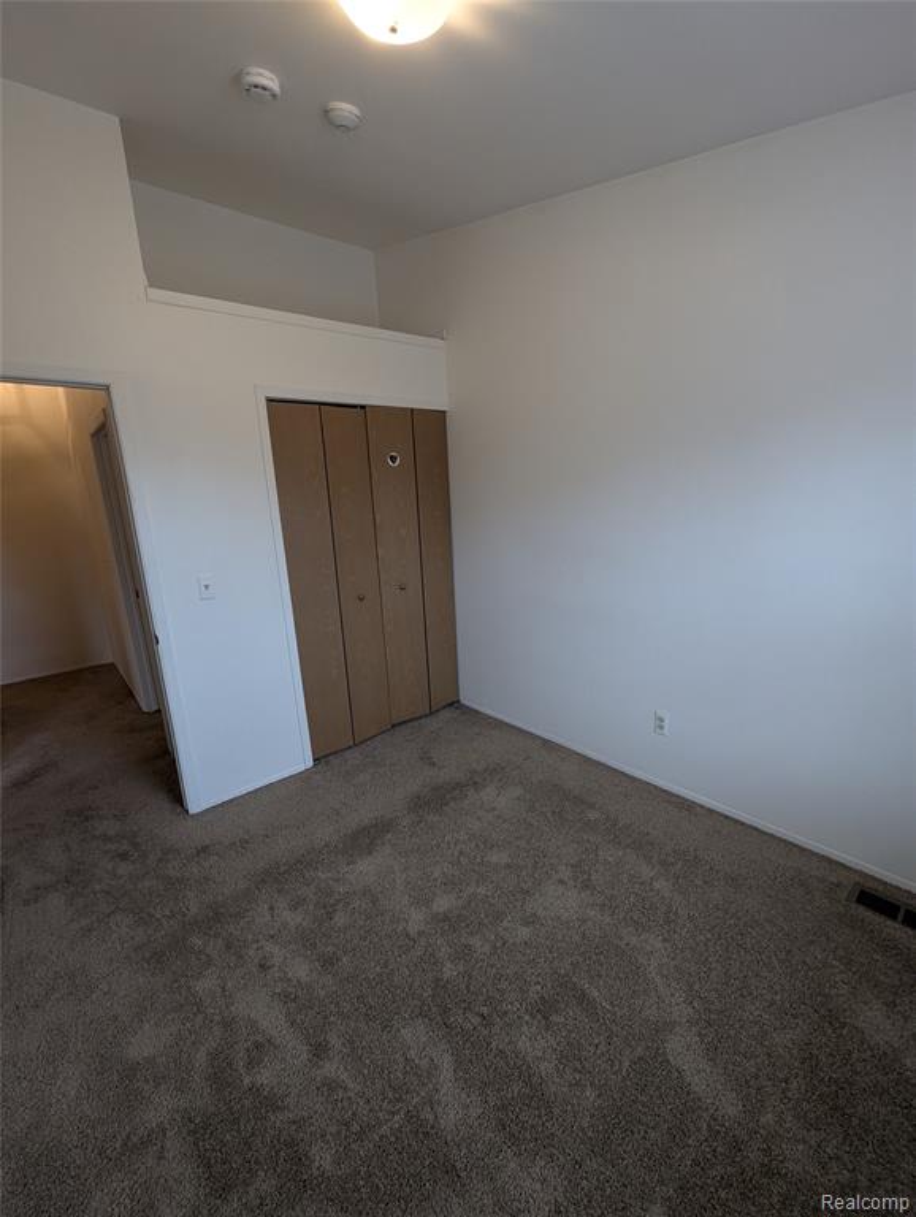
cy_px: 608
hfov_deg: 90.0
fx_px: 458
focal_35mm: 13
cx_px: 458
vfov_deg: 106.1
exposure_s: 1/24
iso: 82
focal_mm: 1.95
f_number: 2.2
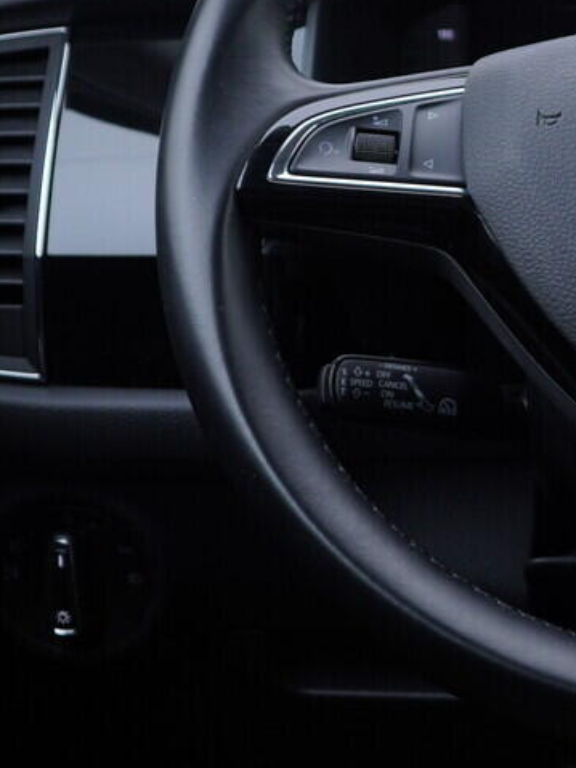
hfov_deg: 13.7
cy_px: 146
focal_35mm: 104
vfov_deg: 18.7
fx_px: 2308
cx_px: 741
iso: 125
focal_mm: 24
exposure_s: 1/50
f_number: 3.2
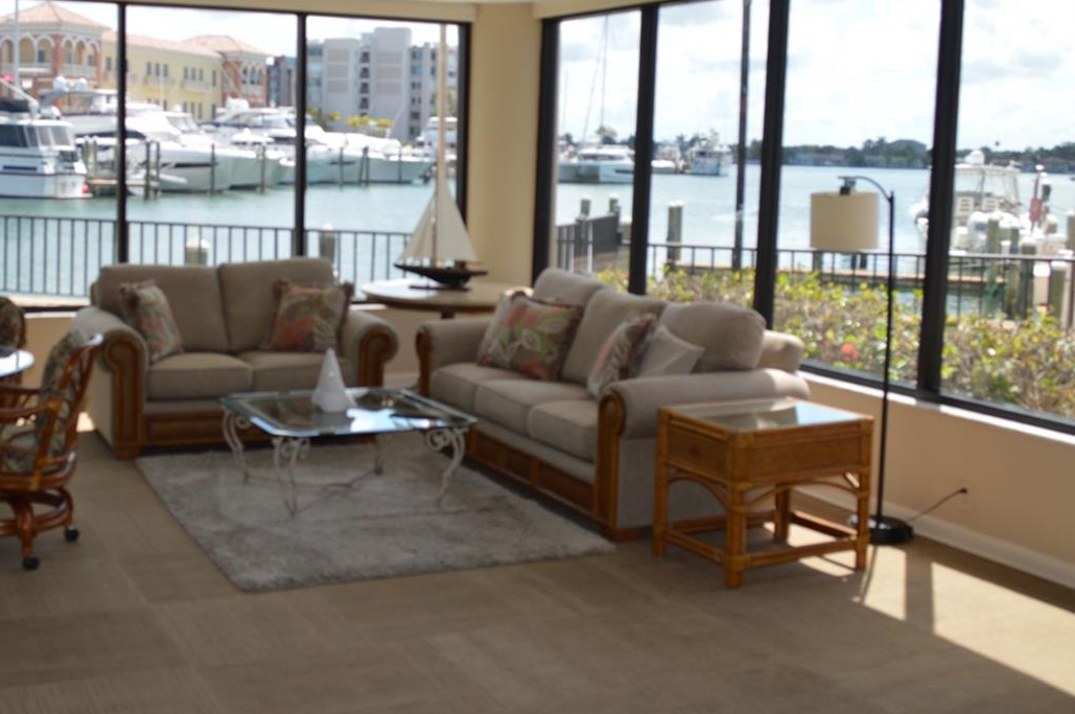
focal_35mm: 42
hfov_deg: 46.0
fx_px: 1252
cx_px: 395
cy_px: 272
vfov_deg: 31.7
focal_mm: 18
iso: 100
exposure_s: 1/200
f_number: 5.6
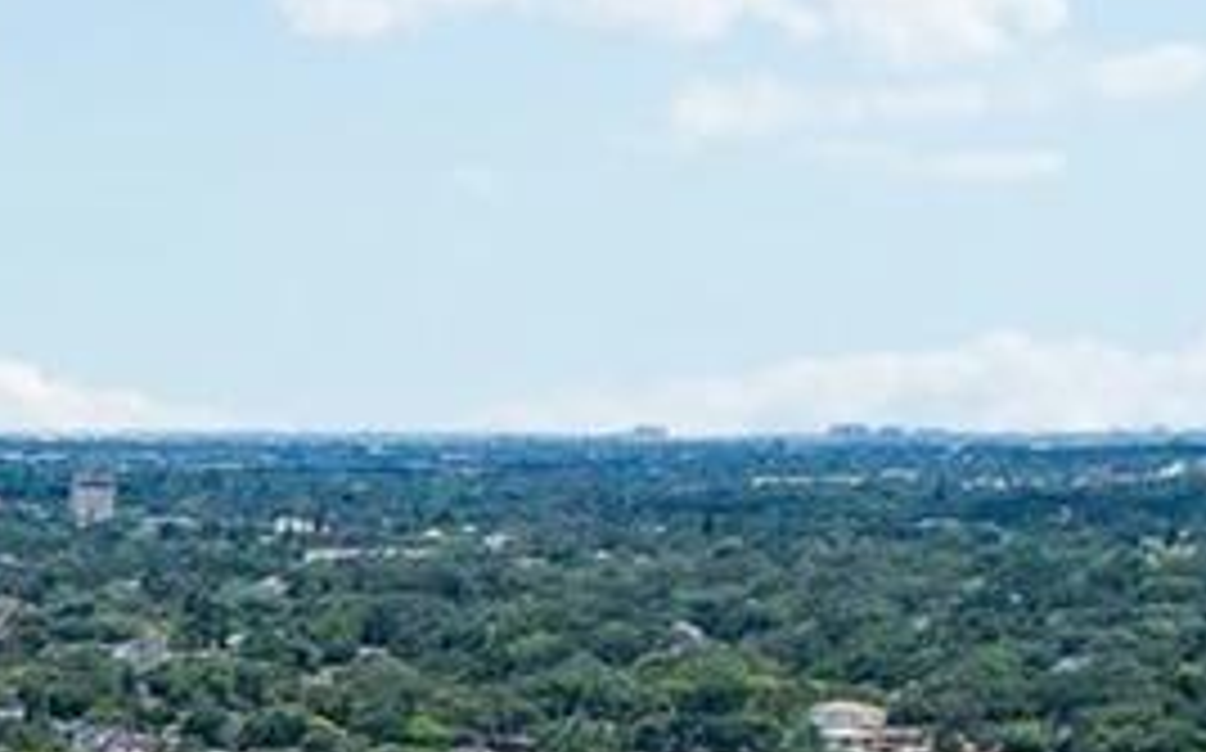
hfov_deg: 12.0
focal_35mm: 134
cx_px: -1850
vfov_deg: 8.8
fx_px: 4401
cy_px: 1815
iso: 160
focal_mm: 8.4
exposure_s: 1/4000
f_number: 2.8
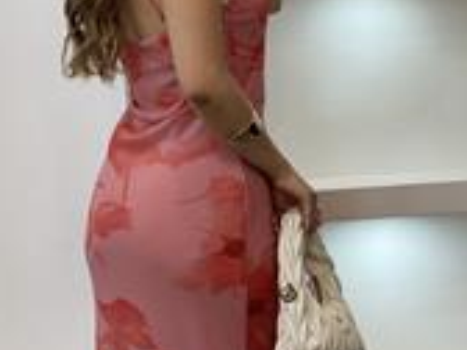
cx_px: 236
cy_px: 251
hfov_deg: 15.4
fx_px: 1727
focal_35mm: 128
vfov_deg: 11.6
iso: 64
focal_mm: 6
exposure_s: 1/100
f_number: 2
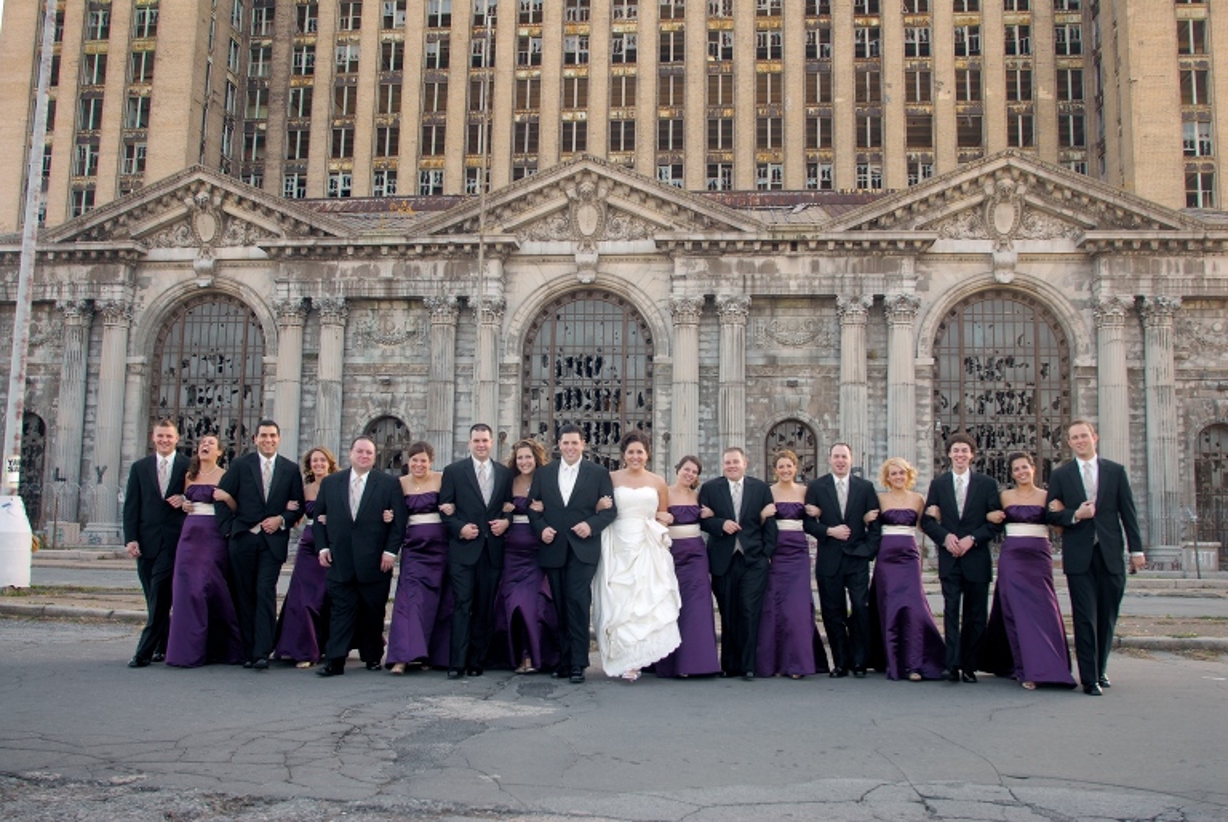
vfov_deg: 34.3
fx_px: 1332
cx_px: 614
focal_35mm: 39
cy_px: 411
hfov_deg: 49.5
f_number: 5
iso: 100
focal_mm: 26
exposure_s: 1/50
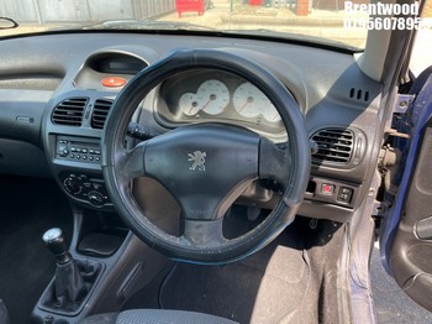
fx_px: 324
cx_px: 216
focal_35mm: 26
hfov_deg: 67.3
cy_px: 162
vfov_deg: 53.0
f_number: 1.6
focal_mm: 4.2
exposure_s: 1/206
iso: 32
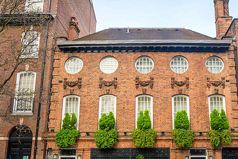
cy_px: 107
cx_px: 148
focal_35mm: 39
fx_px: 258
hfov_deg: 49.1
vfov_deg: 33.9
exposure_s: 1/50
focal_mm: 24
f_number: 8
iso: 200
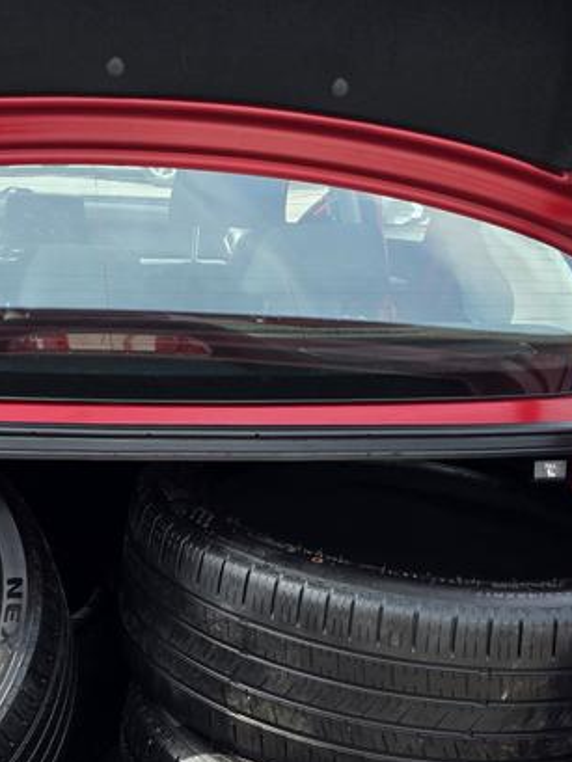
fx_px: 1189
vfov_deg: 33.7
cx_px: 99
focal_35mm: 54
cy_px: 682
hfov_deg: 26.4
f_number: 1.7
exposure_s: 1/1376
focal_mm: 6.25
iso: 80
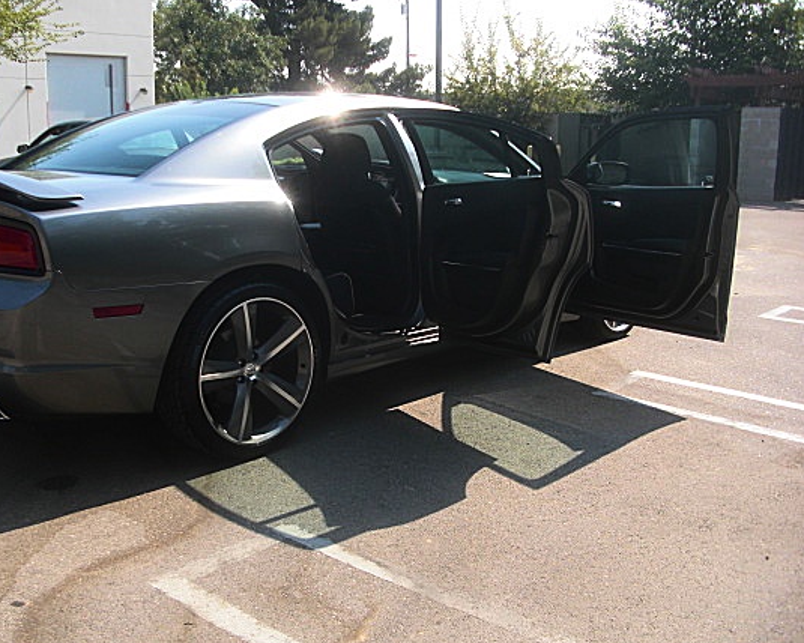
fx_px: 999
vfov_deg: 35.7
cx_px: 328
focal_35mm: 42
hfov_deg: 43.6
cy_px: 346
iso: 50
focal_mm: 6.3
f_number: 2.8
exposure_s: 1/400
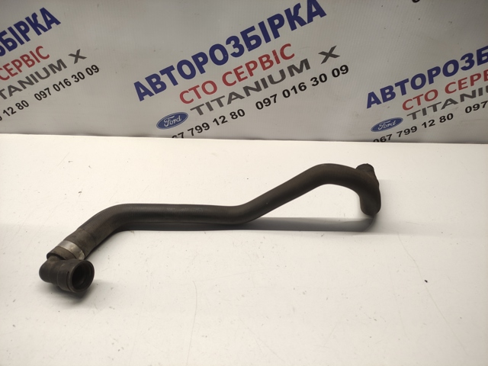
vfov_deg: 54.9
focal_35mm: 25
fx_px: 352
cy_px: 183
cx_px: 244
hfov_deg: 69.4
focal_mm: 5.43
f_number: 1.89
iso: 494
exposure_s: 1/50
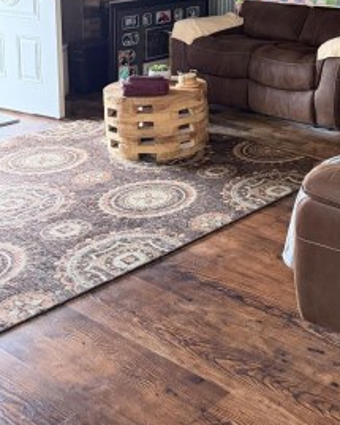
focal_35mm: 58
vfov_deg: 30.7
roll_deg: -1.6
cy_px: 24
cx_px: 359
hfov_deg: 24.7
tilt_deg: -8.3
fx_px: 730
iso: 800
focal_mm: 6.76
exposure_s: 1/40
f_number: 1.78
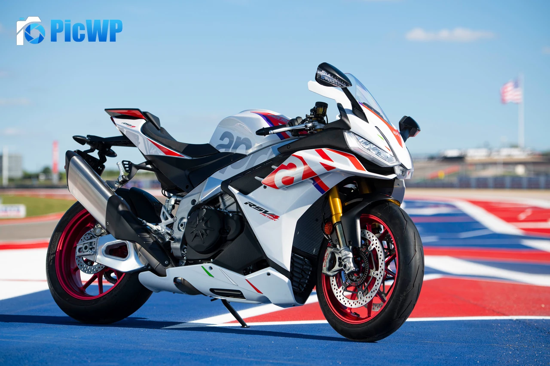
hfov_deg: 19.5
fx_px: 1604
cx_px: 275
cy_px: 183
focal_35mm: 105
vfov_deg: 13.0
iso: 200
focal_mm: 105
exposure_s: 1/2500
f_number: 4
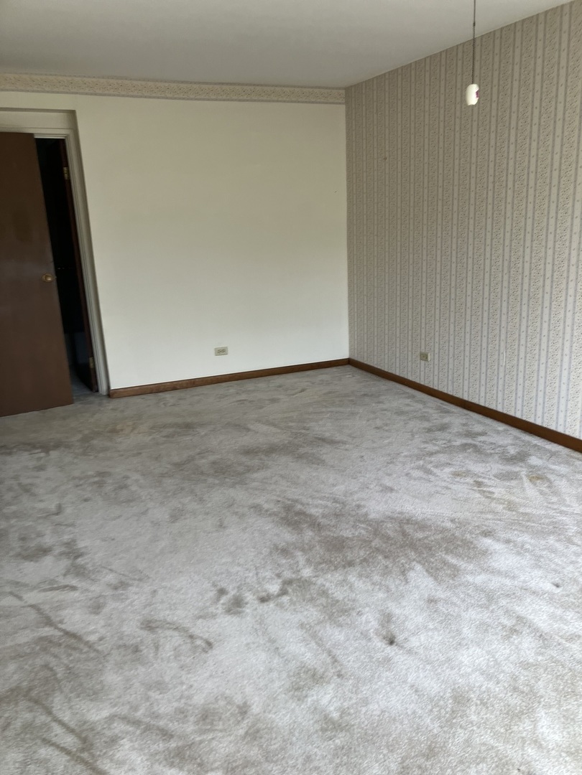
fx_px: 628
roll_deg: +1.2
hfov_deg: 49.7
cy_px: 388
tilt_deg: -13.2
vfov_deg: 63.4
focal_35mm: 28
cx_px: 291
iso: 32
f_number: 1.8
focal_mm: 3.99
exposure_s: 1/121
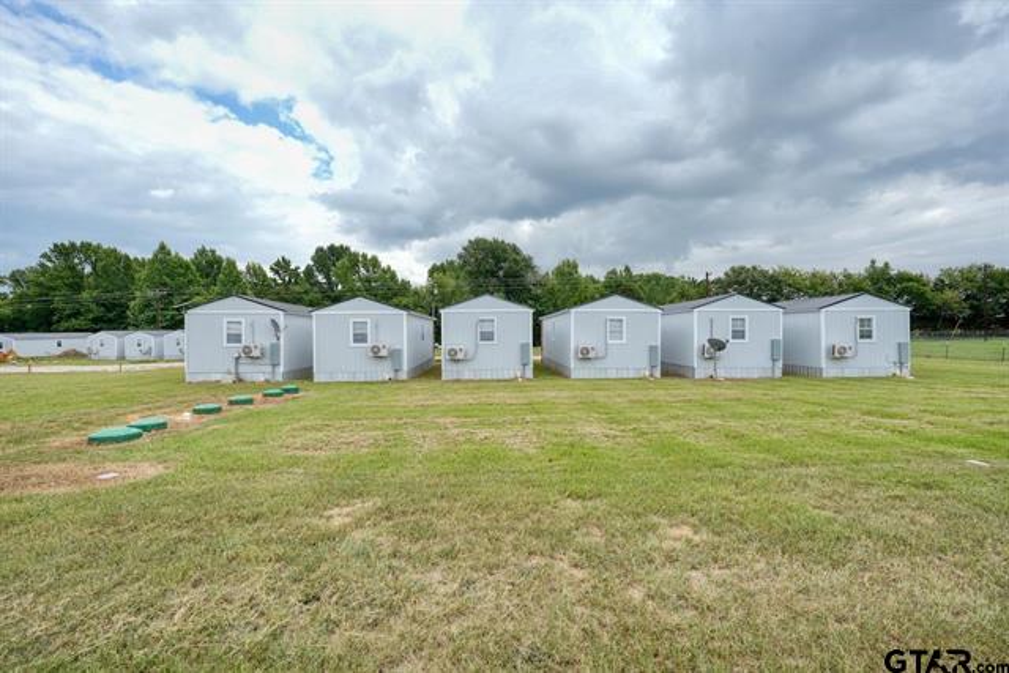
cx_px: 504
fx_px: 420
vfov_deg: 77.4
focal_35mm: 15
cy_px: 336
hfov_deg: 100.4
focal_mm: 15
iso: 200
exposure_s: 1/250
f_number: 7.1
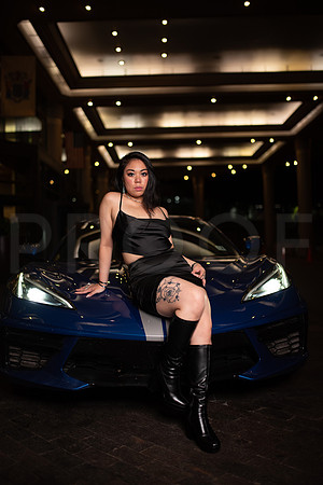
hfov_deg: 37.9
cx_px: 162
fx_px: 471
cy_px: 242
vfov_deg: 54.4
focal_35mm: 35
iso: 500
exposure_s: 1/640
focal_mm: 35
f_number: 1.4
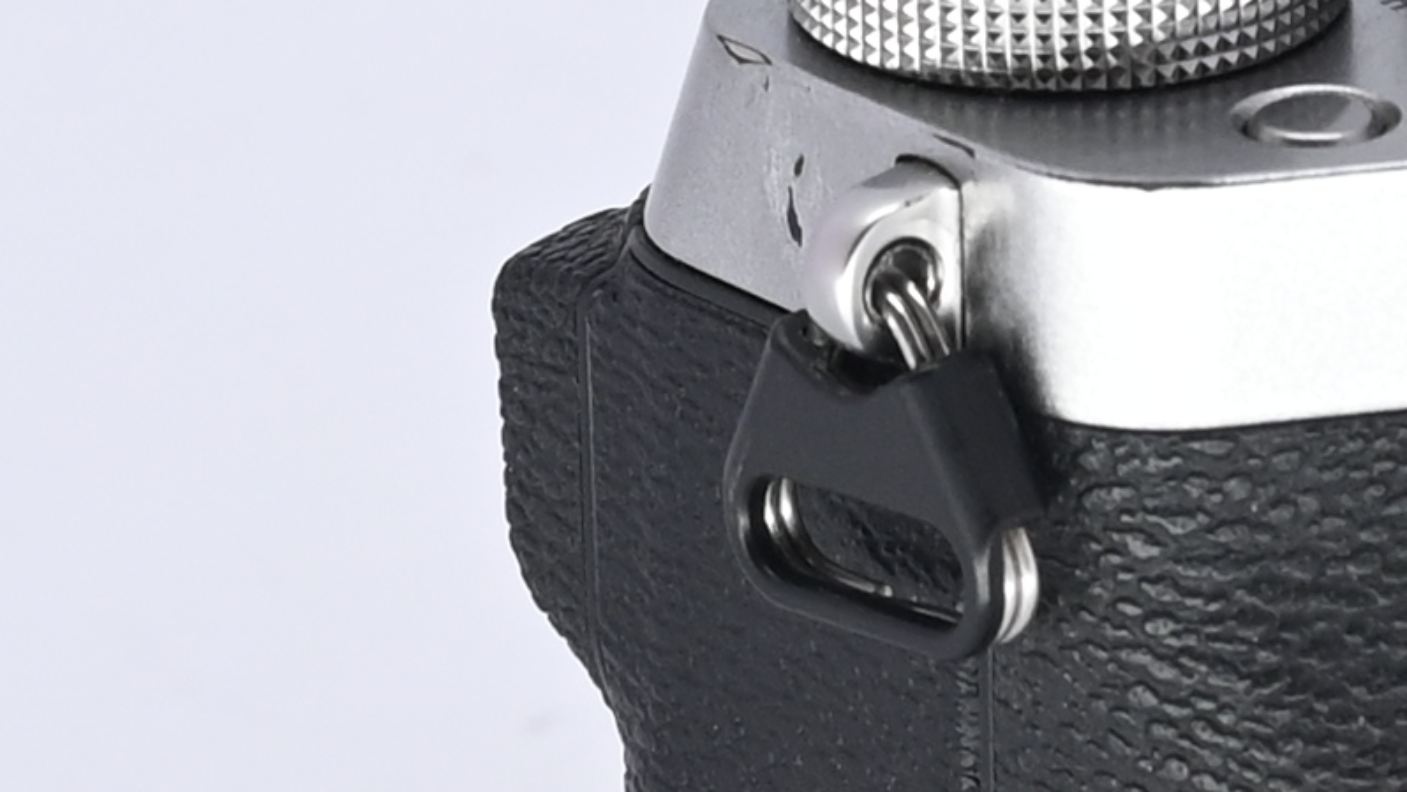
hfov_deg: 4.9
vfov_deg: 2.8
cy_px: 196
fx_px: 16193
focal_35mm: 434
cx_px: 2155
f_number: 9
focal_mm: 56
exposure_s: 1/200
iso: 500
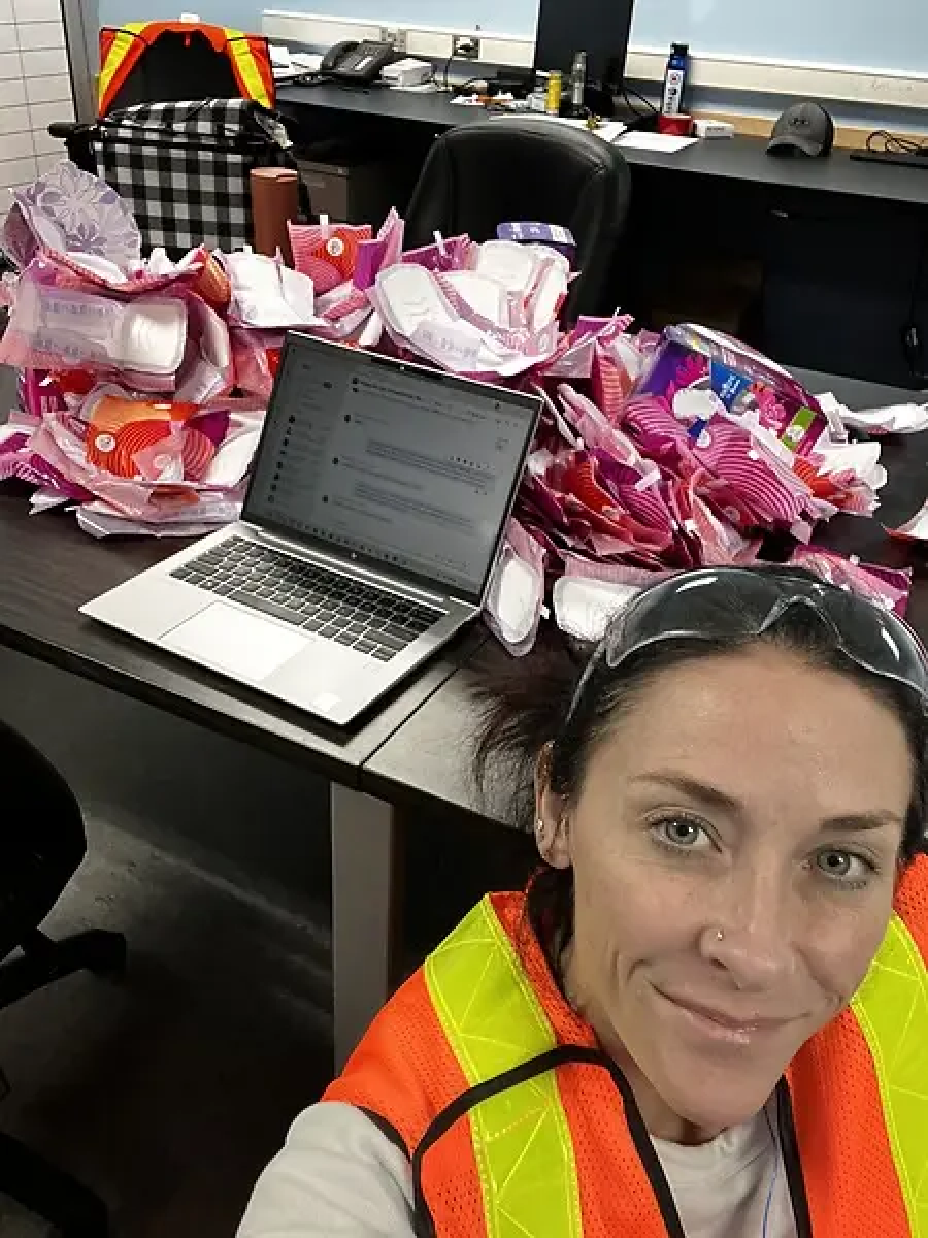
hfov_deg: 46.8
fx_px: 1072
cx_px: 464
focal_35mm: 30
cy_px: 619
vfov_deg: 60.0
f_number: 2.2
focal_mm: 2.71
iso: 250
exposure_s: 1/60
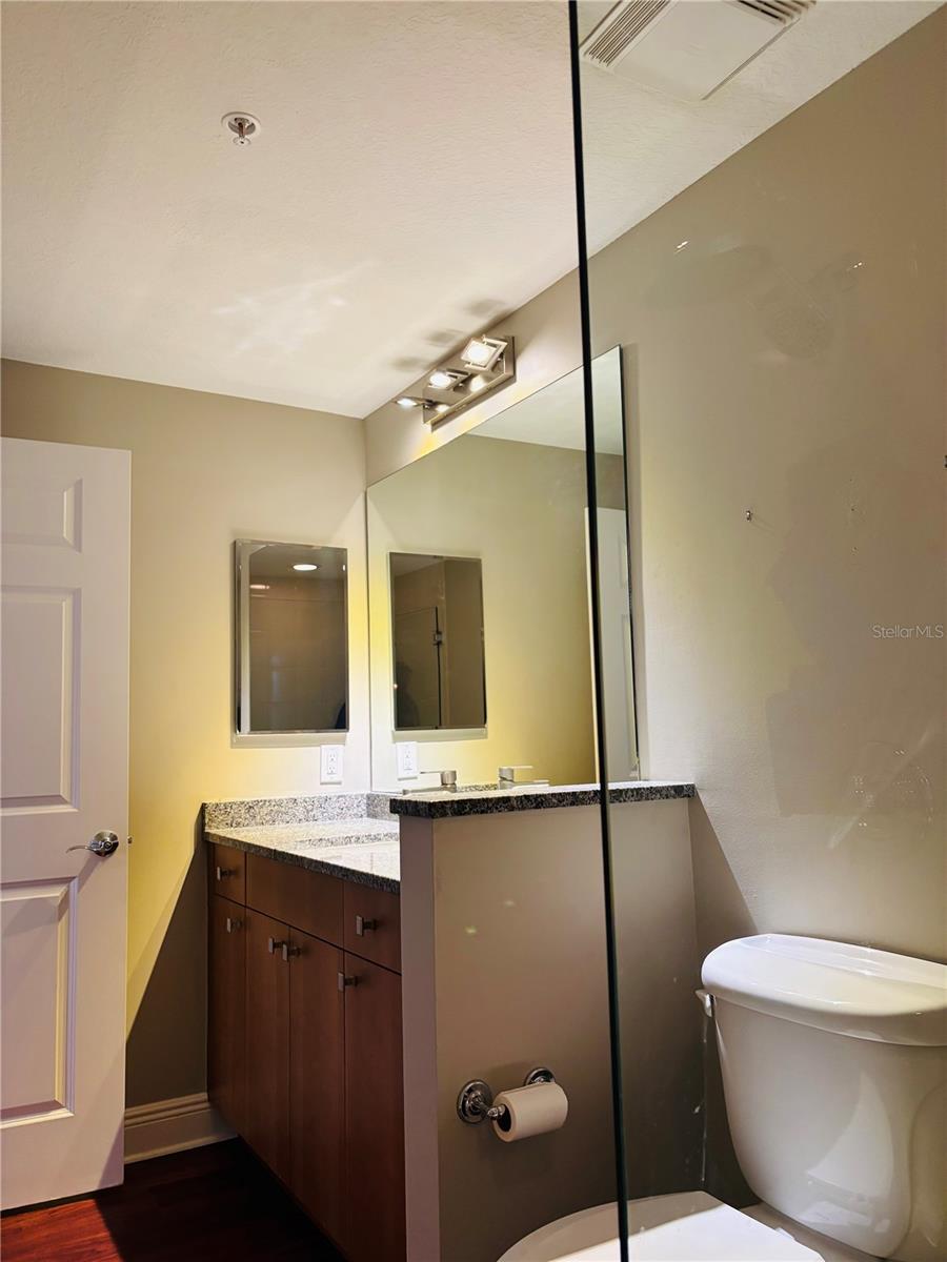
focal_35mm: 26
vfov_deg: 67.3
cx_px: 474
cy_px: 631
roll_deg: -0.3
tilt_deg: +4.6
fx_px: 948
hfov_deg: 53.1
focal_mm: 5.96
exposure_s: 1/60
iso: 200
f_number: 1.6
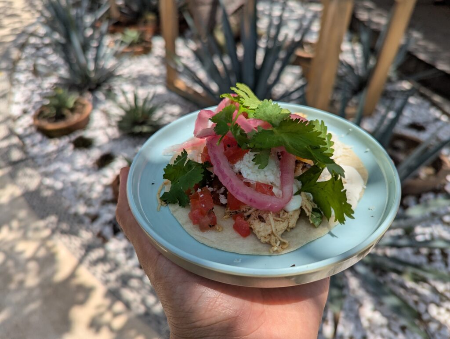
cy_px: 170
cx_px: 225
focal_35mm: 24
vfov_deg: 56.9
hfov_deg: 71.5
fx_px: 312
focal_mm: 6.81
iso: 47
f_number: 1.85
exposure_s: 1/2976
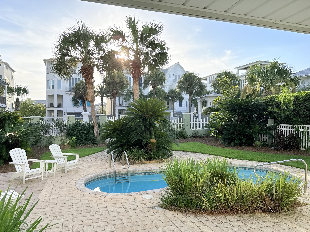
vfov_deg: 56.8
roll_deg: -0.2
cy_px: 116
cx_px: 155
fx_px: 215
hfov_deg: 71.6
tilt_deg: -1.2
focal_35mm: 24
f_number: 1.78
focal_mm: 6.76
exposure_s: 1/2907
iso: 100
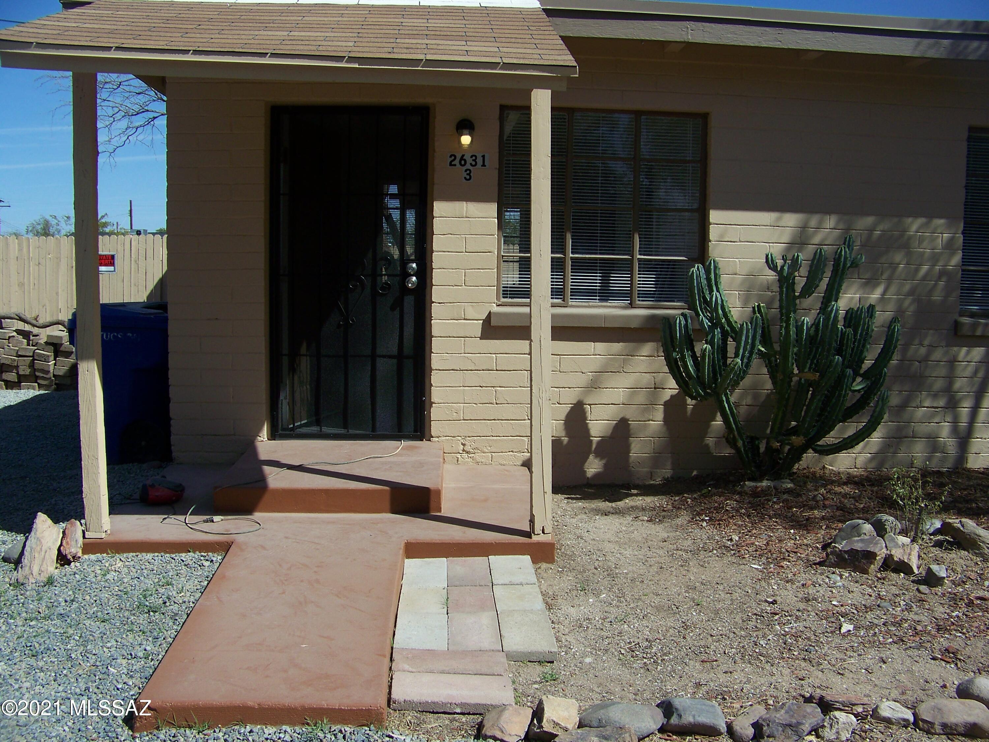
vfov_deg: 39.7
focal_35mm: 36
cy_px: 371
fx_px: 1029
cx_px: 494
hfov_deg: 51.4
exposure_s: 1/800
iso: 64
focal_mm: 5.85
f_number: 4
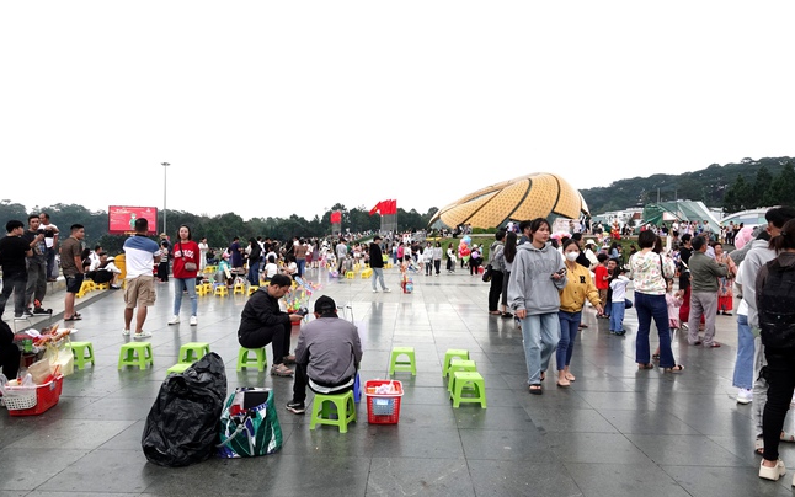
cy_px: 261
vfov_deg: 49.3
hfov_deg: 72.5
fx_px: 542
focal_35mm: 25
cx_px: 391
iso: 640
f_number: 4.5
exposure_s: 1/80
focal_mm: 8.8
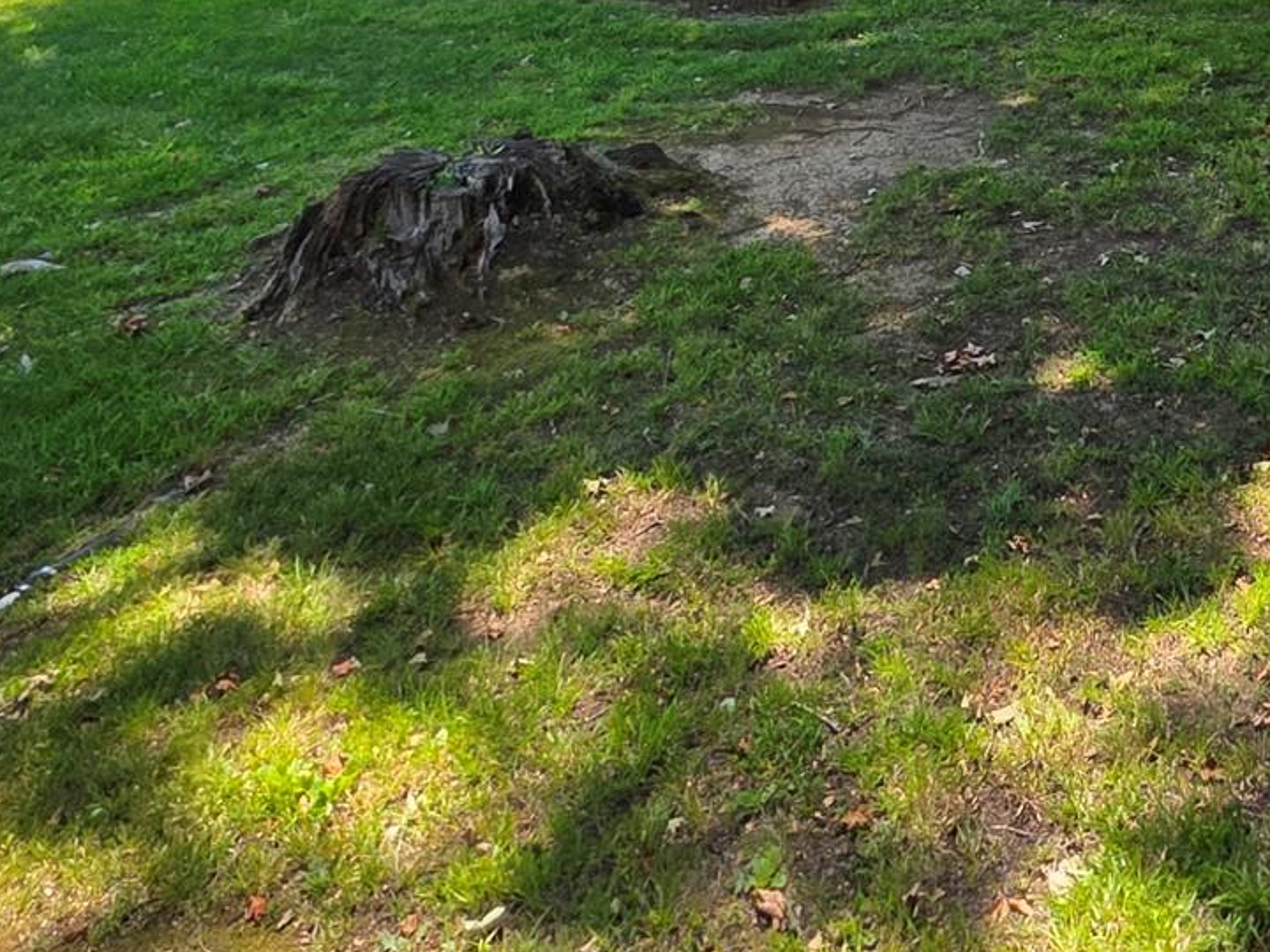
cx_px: 1245
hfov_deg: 43.6
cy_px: -326
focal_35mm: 37
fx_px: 1357
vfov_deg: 29.8
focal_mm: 2.2
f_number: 1.9
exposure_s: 1/694
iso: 40
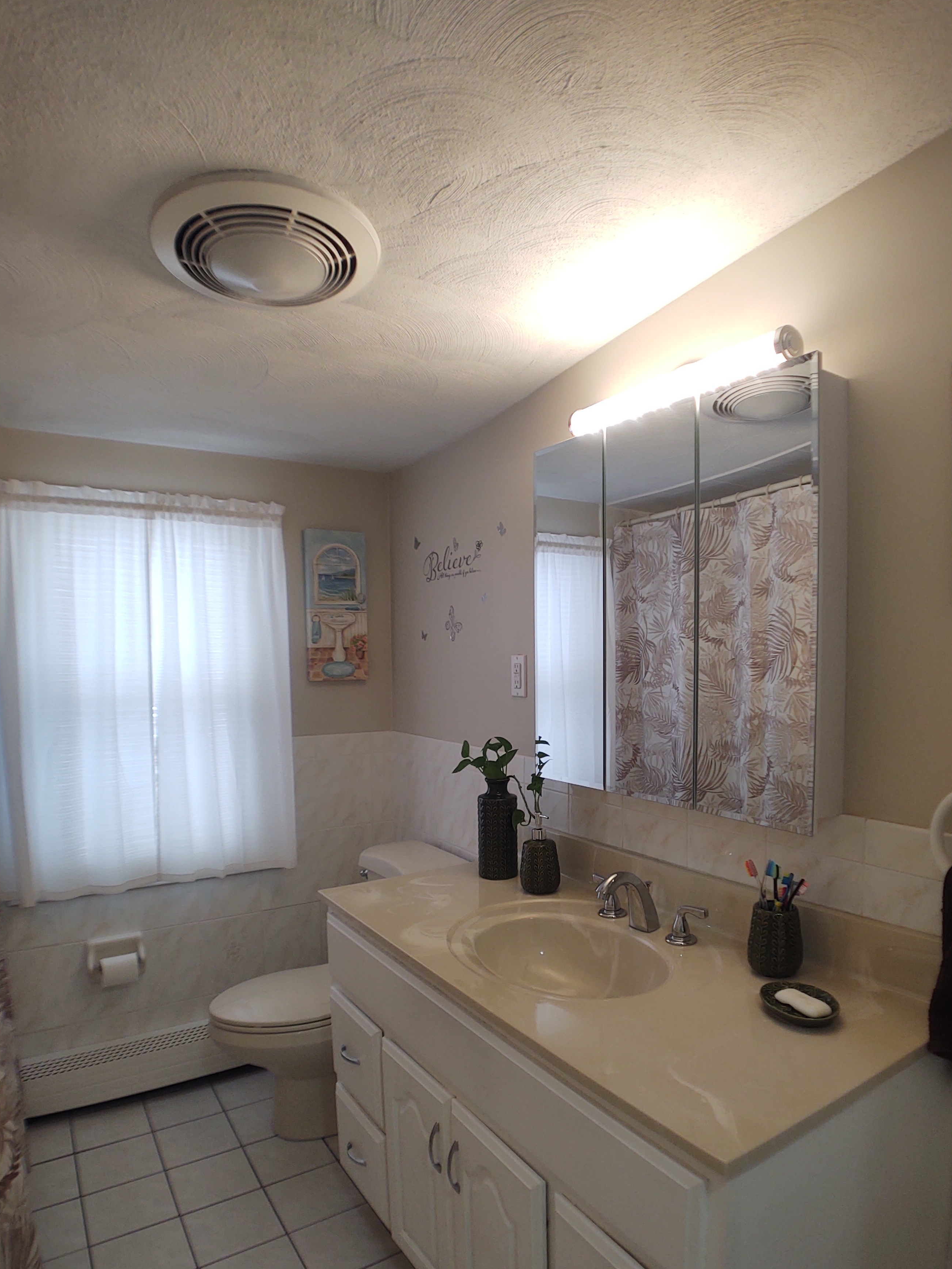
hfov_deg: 45.3
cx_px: 541
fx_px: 1137
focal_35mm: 31
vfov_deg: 58.2
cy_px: 709
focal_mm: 4.75
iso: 100
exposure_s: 1/103
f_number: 1.7
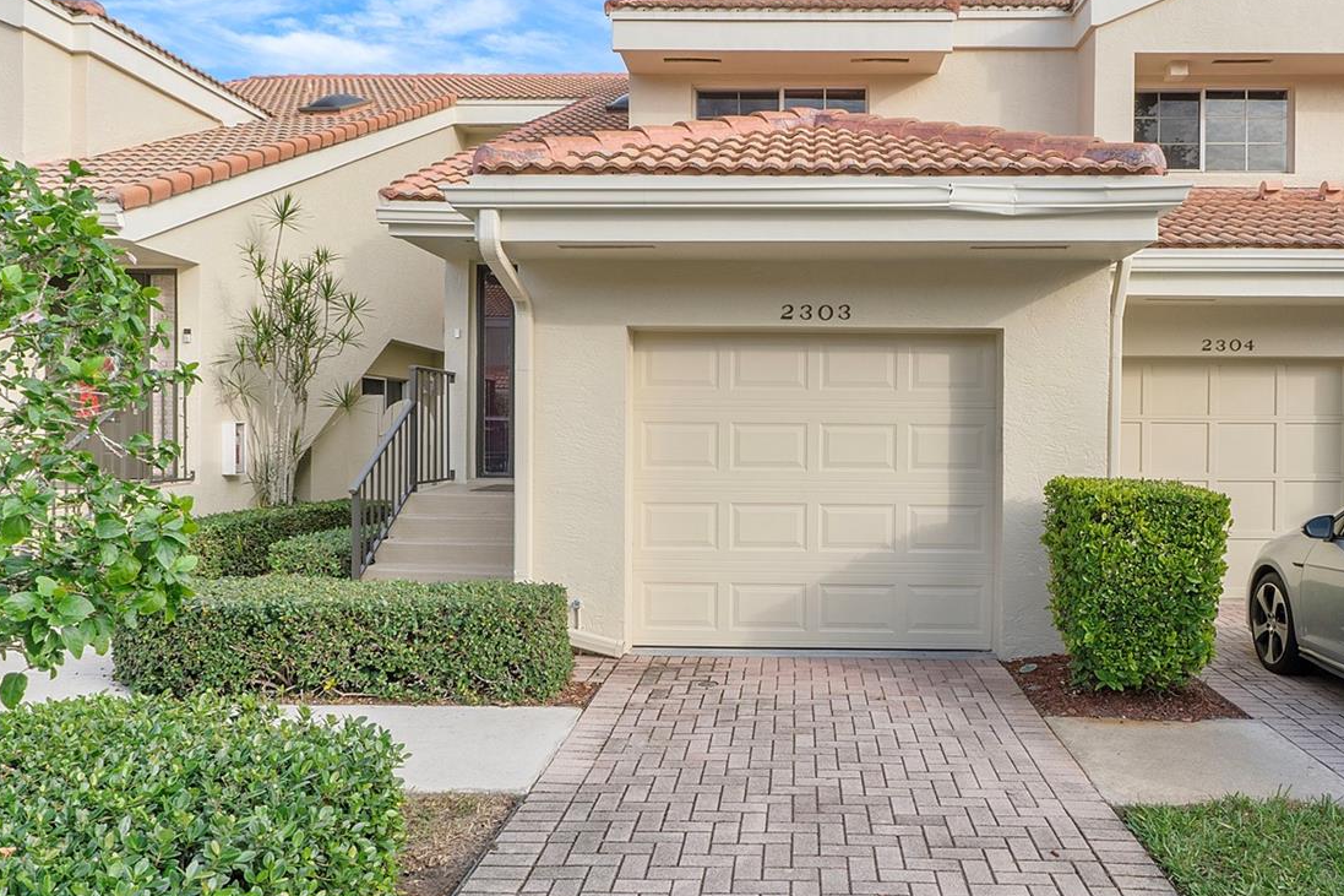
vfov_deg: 46.4
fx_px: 1045
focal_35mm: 28
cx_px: 810
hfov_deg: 64.8
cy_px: 448
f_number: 11
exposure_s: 1/60
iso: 100
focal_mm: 10
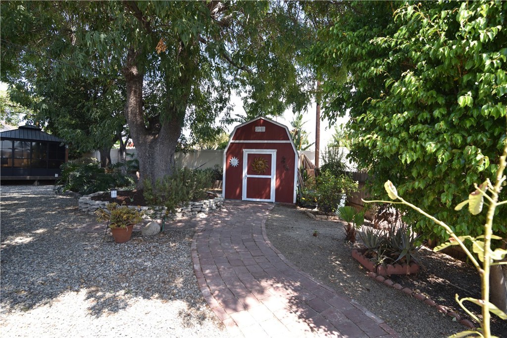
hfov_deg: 96.7
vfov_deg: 73.8
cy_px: 169
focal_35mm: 16
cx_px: 254
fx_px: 225
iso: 400
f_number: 7.1
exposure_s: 1/200
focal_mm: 16
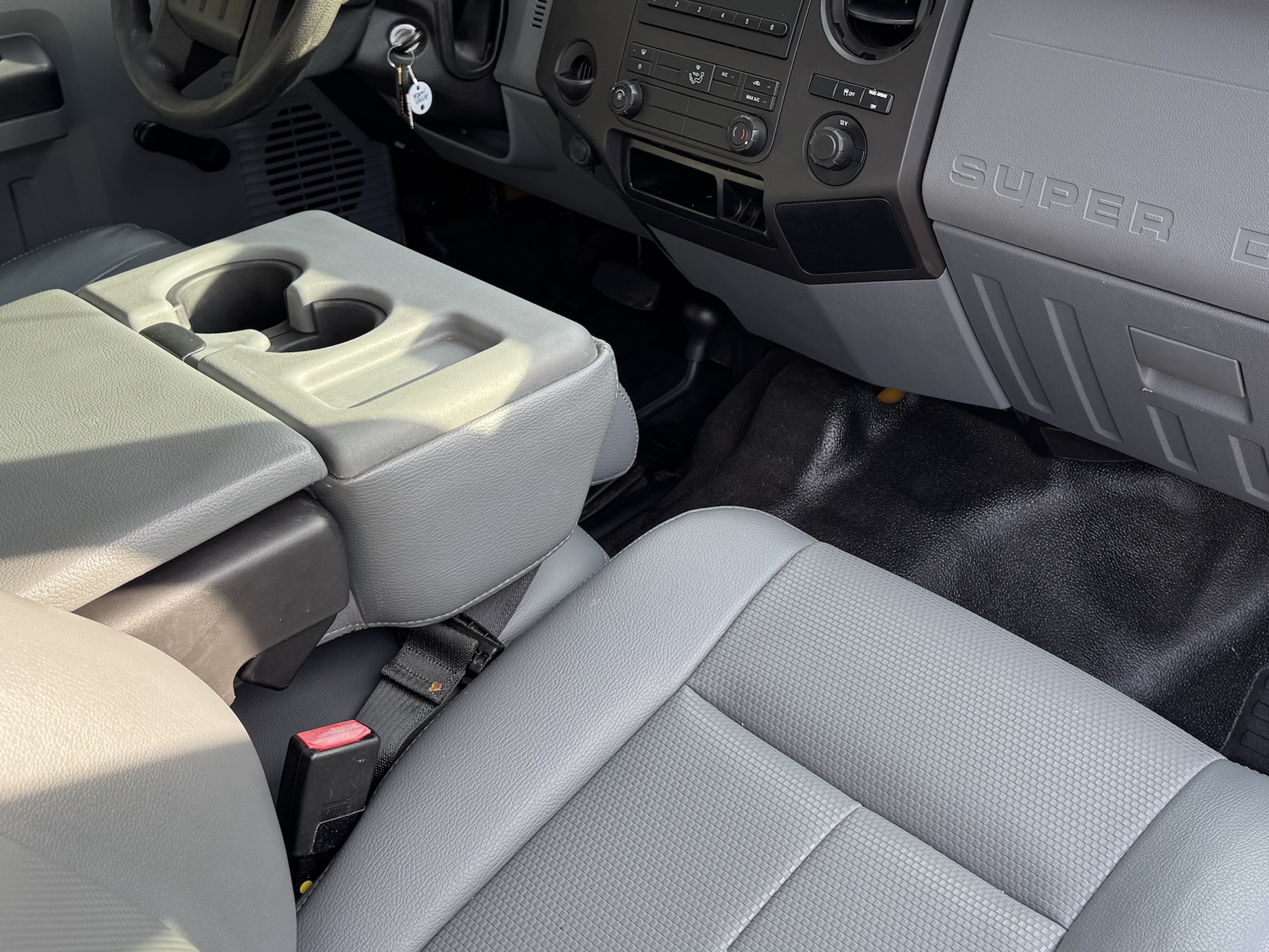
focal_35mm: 39
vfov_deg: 36.0
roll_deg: -1.3
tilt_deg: -24.9
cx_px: 885
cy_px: 235
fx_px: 1430
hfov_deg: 46.8
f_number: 1.78
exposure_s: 1/207
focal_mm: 6.76
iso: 64
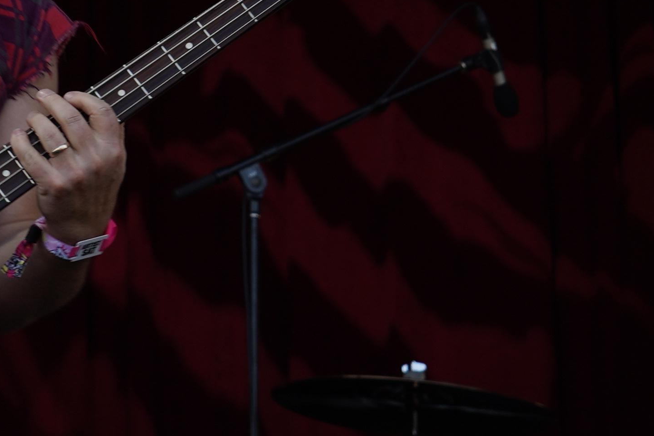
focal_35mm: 191
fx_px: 3469
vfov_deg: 7.2
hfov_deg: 10.7
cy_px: 2
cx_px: 8
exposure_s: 1/200
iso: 100
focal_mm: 46
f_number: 6.3
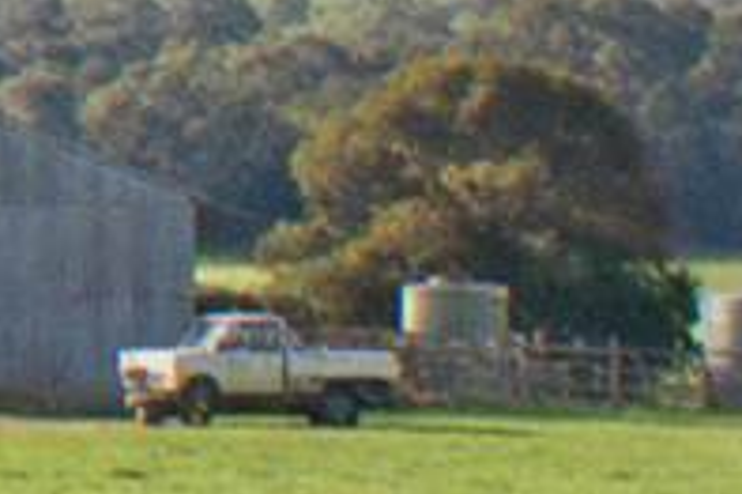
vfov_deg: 4.4
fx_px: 6425
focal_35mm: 312
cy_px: 266
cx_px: -1299
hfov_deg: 6.2
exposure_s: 1/800
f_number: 5.6
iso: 500
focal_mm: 48
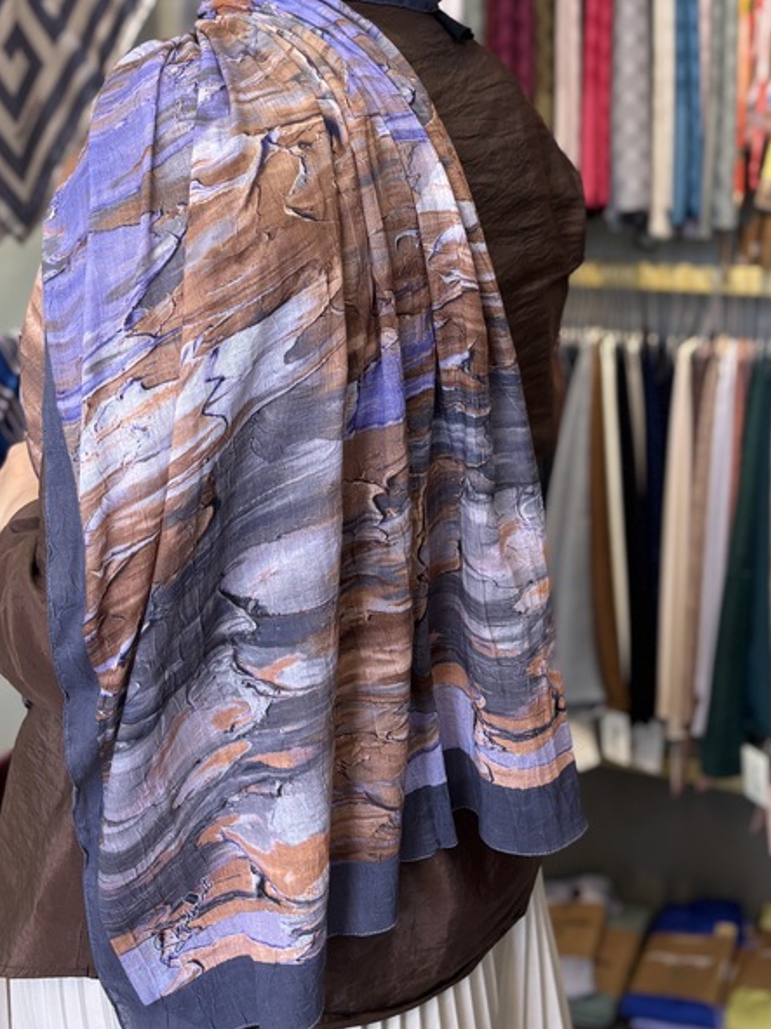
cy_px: 315
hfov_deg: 32.7
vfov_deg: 42.2
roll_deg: +0.4
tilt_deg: -9.3
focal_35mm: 44
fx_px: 1307
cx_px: 303
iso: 100
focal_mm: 5.96
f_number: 1.6
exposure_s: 1/100
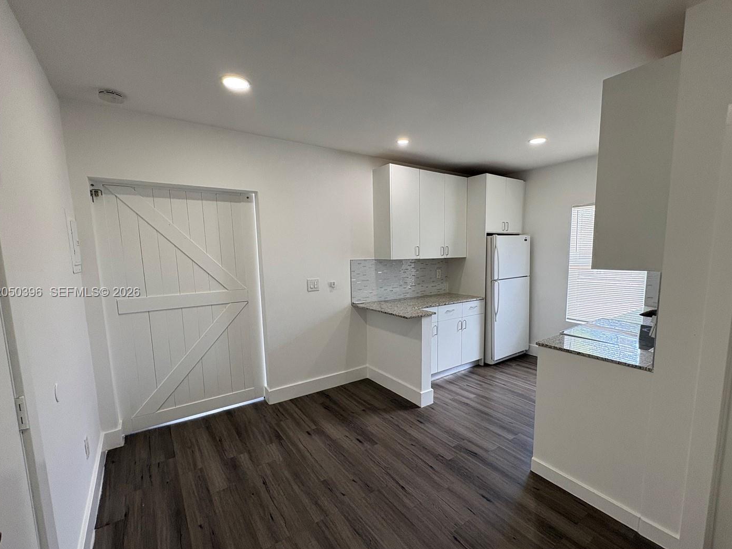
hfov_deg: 94.3
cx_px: 395
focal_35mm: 16
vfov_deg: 78.0
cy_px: 293
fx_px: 338
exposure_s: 1/120
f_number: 2.2
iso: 125
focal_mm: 2.22
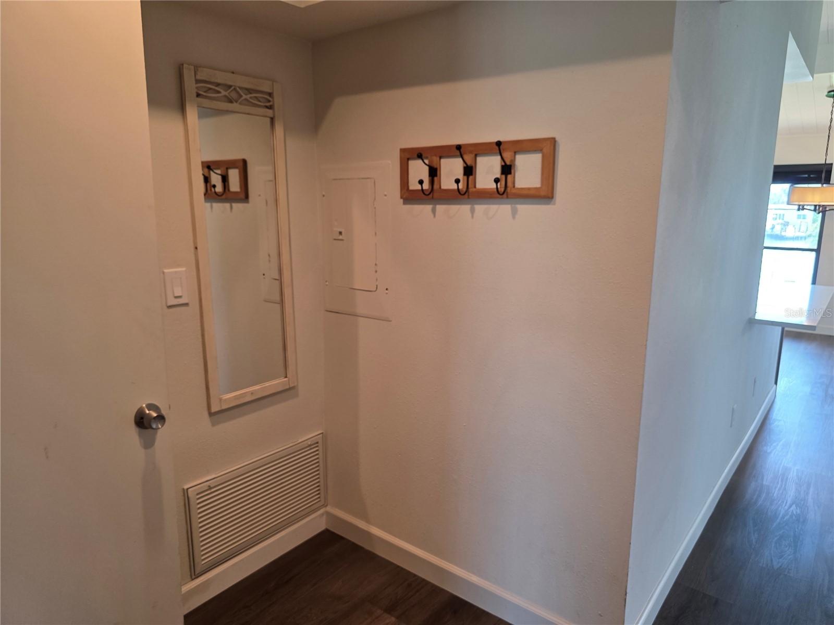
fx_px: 554
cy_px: 312
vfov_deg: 58.9
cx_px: 417
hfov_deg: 73.9
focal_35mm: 23
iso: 160
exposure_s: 1/120
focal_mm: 6.3
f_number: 1.7
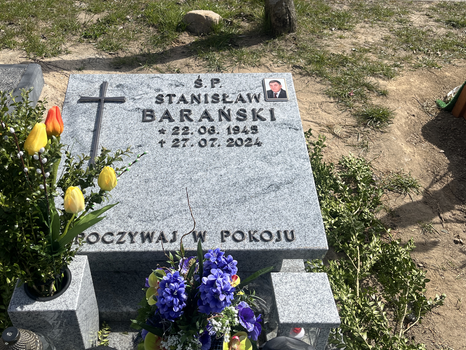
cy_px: 146
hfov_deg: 52.4
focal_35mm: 35
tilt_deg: -37.8
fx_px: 471
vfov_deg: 40.6
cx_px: 195
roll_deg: -0.8
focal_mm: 5.1
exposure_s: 1/3876
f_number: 1.6
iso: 50
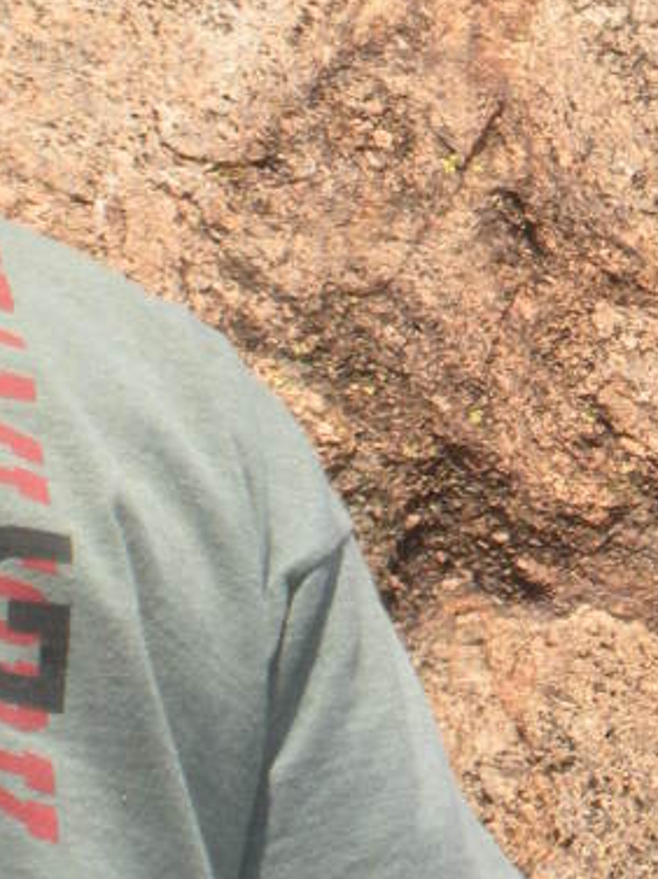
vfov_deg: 8.5
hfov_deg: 6.3
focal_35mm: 232
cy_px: 122
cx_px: 1134
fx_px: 5890
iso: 88
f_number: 4.6
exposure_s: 1/545
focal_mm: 11.2
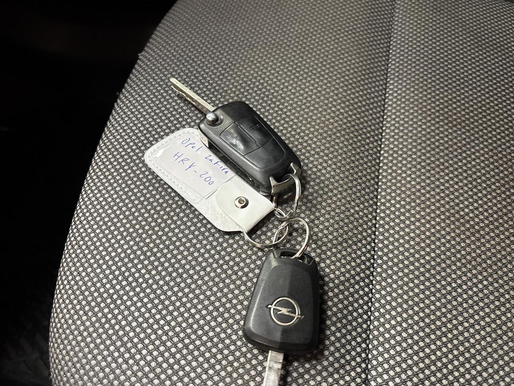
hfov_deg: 63.4
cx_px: 275
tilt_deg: -58.9
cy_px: 196
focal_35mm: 28
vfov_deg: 49.8
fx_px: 416
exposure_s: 1/33
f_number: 1.6
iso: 500
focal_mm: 5.96
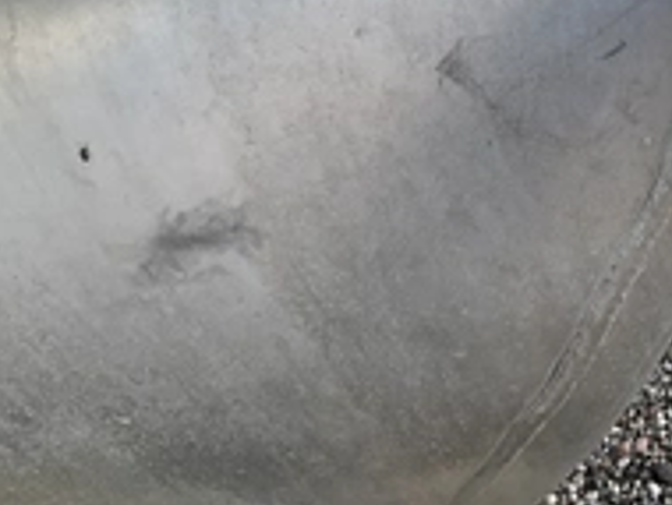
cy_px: 60
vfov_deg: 23.5
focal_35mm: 61
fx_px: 1186
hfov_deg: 29.2
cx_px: 700
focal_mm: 3
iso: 25
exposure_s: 1/529
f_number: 1.8
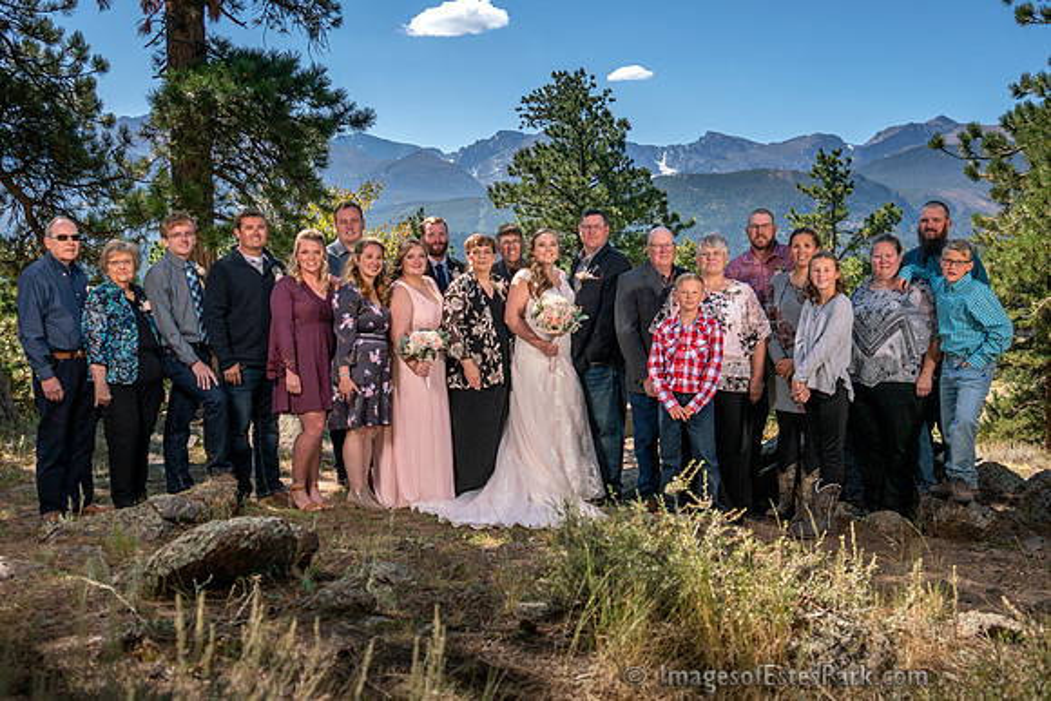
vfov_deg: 36.9
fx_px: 1051
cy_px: 350
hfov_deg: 53.1
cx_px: 526
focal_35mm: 36
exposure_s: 1/2500
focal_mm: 24
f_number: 2.8
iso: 160
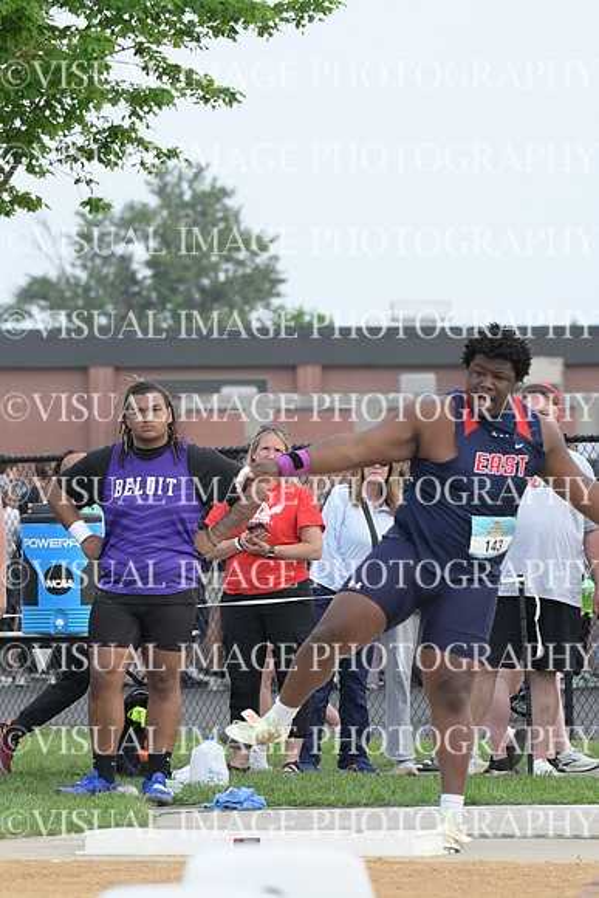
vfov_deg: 7.6
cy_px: 449
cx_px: 300
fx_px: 6734
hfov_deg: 5.1
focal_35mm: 270
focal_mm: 180
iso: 2500
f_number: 6.3
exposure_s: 1/2000
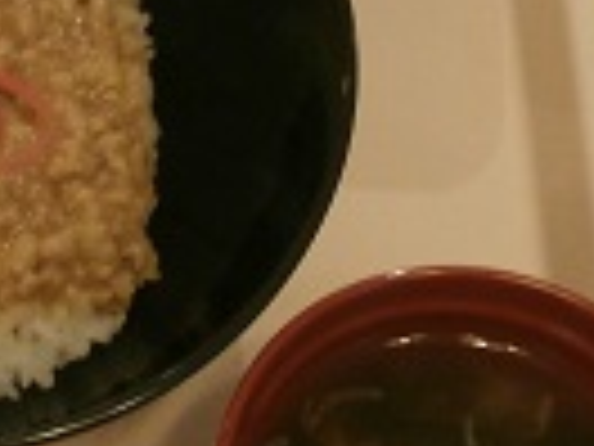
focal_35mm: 133
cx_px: -367
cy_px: 176
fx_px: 2282
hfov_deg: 13.7
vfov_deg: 11.1
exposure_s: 1/15
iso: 400
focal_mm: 6.67
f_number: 3.9
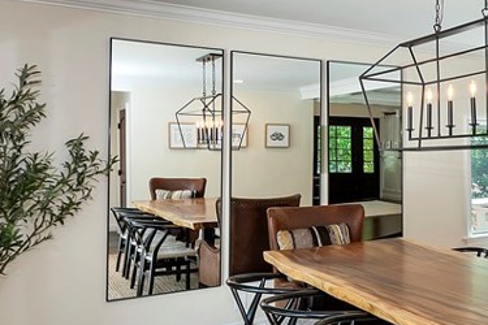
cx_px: 541
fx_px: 556
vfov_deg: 32.6
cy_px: 149
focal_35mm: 41
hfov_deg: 38.8
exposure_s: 1/30
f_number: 8
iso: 220
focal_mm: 10
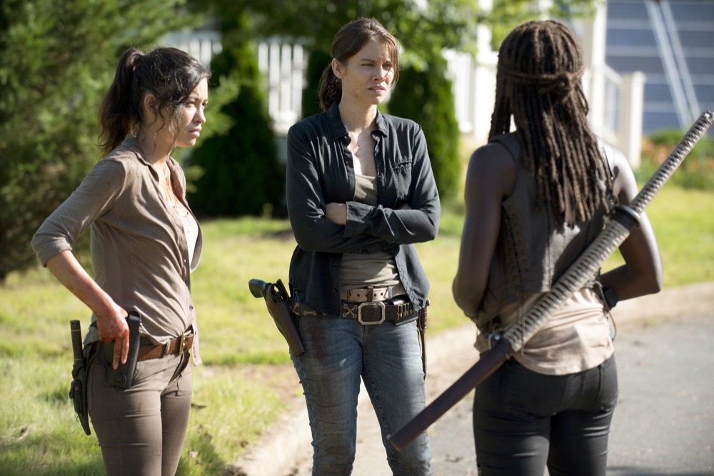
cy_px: 238
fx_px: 2579
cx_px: 357
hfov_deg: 15.8
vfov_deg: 10.6
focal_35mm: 130
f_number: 3.5
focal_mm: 130
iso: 200
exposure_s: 1/1000
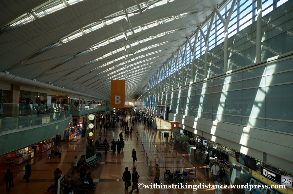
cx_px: 146
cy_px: 97
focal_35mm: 27
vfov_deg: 47.8
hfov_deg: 67.4
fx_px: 219
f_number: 4
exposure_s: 1/160
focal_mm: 18
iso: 200
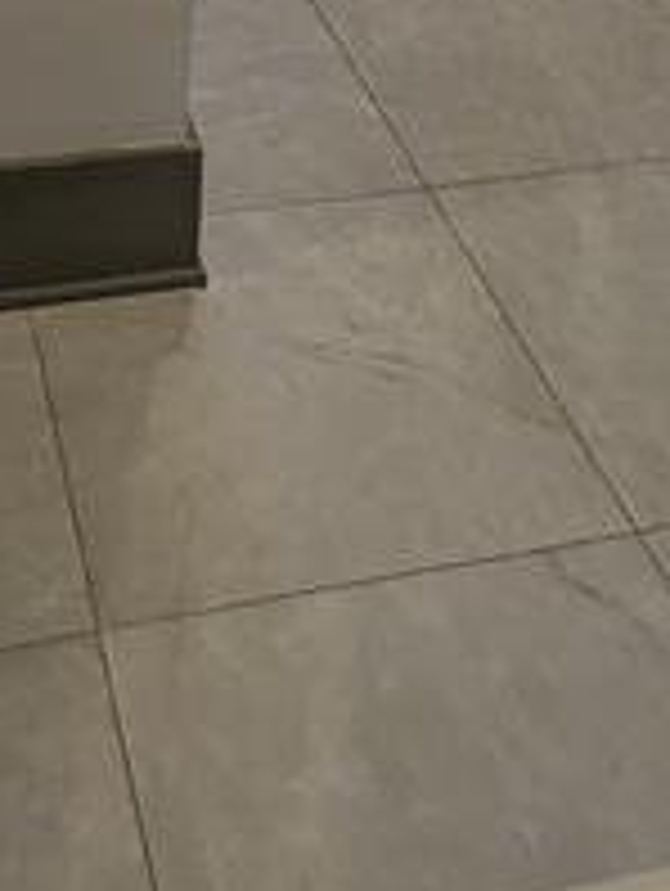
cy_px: -680
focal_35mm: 62
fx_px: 1597
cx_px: 211
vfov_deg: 21.5
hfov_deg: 23.6
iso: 213
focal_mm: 2.35
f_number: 2.2
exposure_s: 1/120
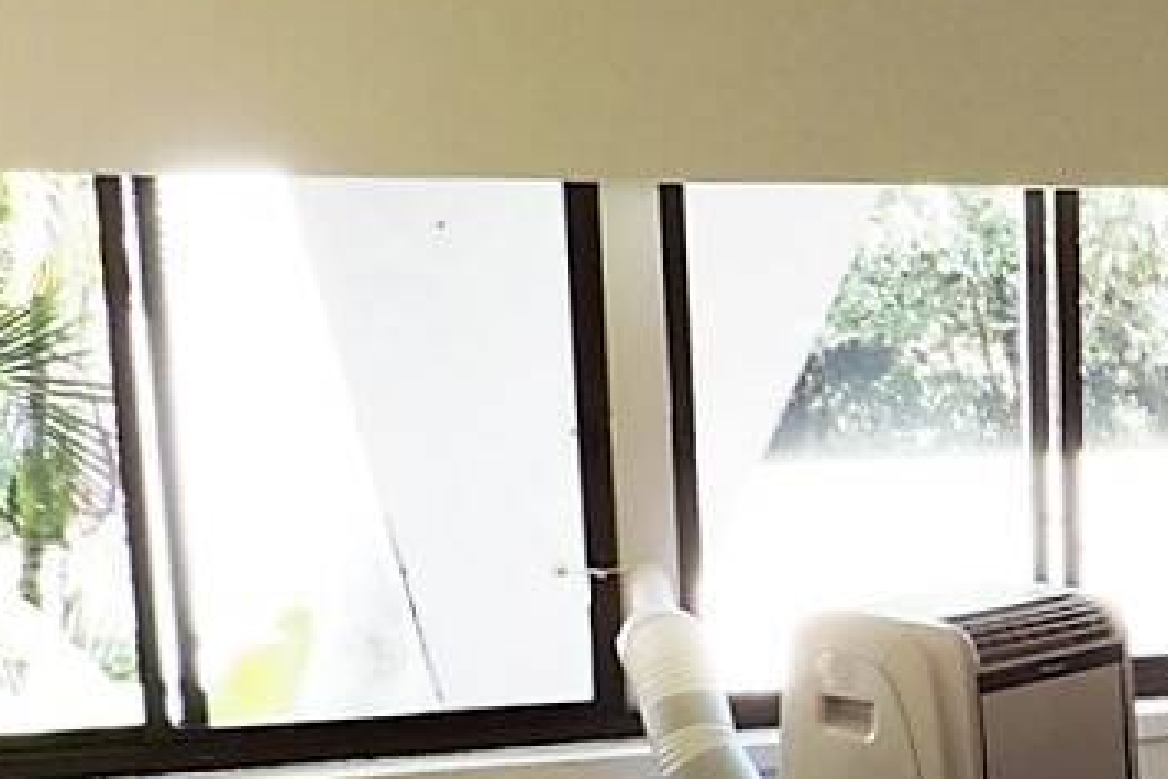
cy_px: 769
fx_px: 2660
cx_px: 1571
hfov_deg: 22.0
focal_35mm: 82
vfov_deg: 16.3
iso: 100
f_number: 3.1
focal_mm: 5
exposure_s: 1/60
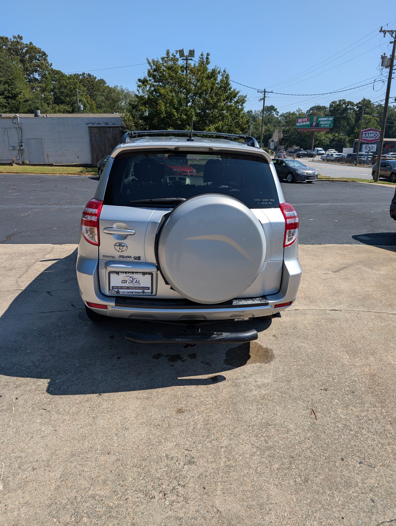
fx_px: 365
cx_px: 198
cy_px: 263
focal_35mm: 24
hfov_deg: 56.9
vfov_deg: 71.5
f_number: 1.68
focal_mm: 6.9
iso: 22
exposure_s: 1/1805
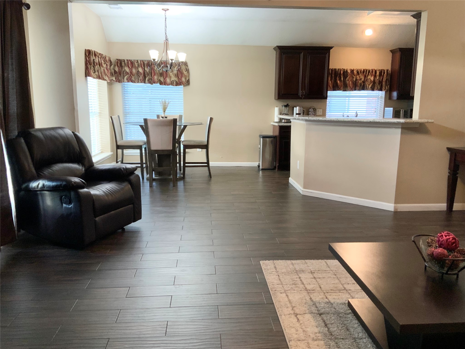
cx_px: 232
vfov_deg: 48.2
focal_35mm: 29
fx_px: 390
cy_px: 174
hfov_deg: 61.7
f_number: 1.8
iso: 200
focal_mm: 3
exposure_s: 1/60
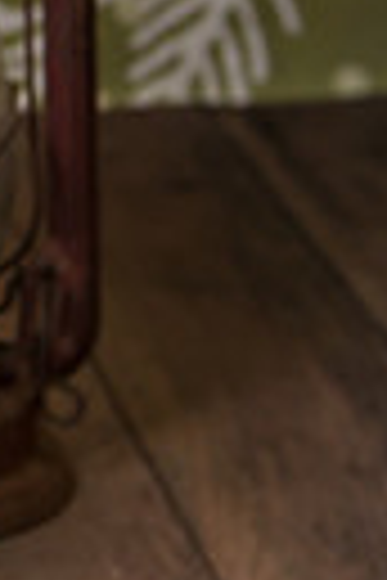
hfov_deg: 6.4
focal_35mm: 201
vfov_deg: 10.0
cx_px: -654
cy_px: -189
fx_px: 3241
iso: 200
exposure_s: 1/200
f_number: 4
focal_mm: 38
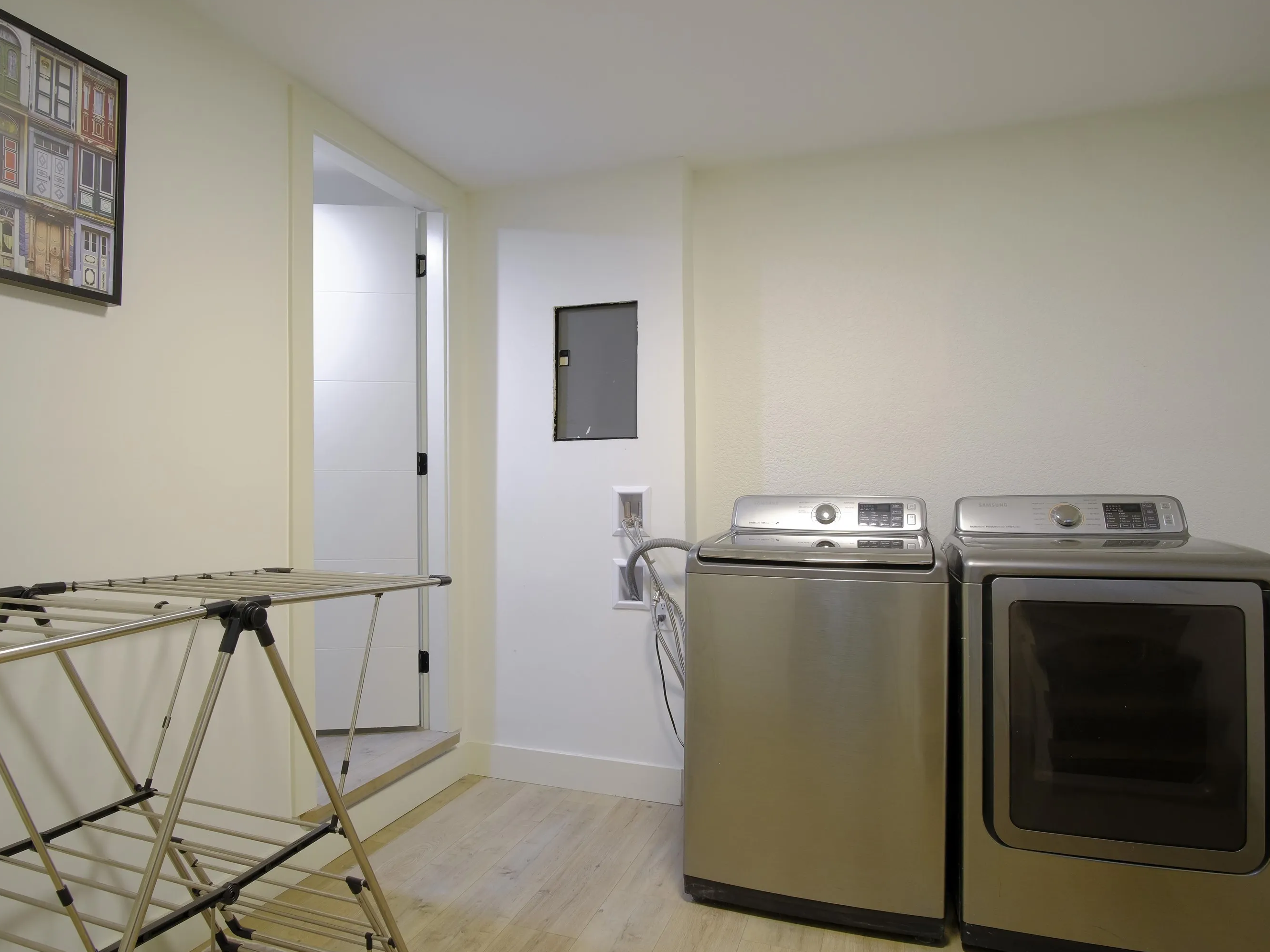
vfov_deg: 66.0
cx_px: 592
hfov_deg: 81.6
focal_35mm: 20
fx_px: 734
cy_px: 479
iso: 400
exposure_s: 1/2
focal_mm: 12
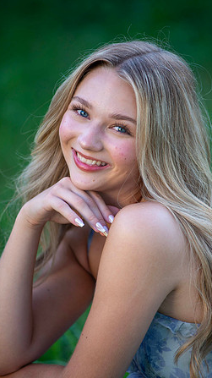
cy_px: 189
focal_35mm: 211
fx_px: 2111
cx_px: 123
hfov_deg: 5.7
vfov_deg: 10.2
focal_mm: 200
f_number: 4
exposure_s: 1/200
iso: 160
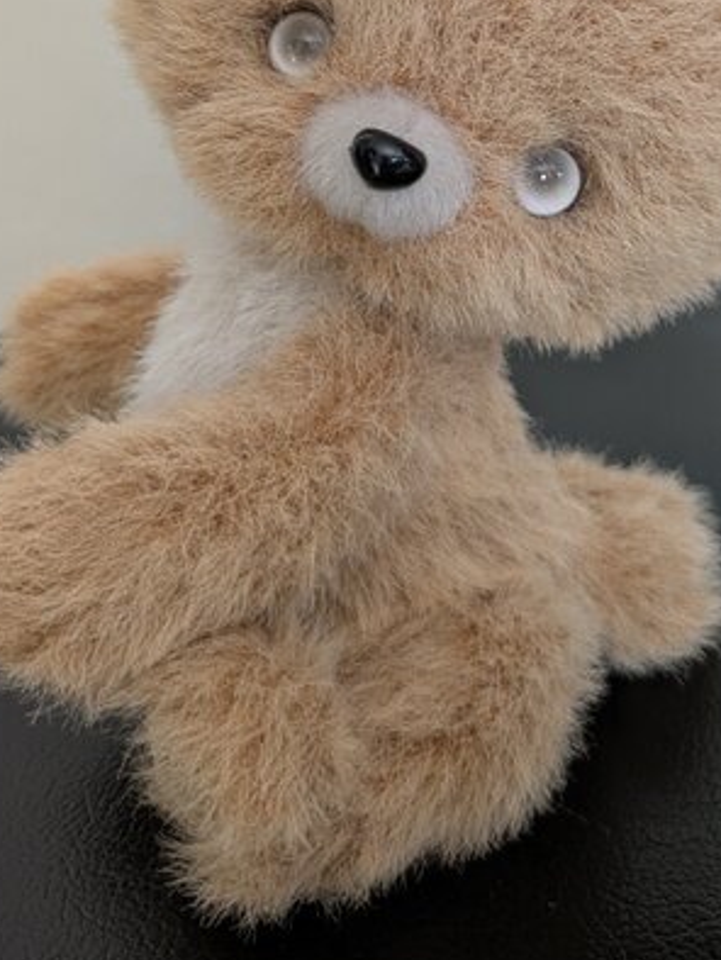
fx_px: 1498
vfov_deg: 33.5
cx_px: 509
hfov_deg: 26.8
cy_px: 85
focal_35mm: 54
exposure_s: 1/33.3
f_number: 1.89
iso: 194
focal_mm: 5.43
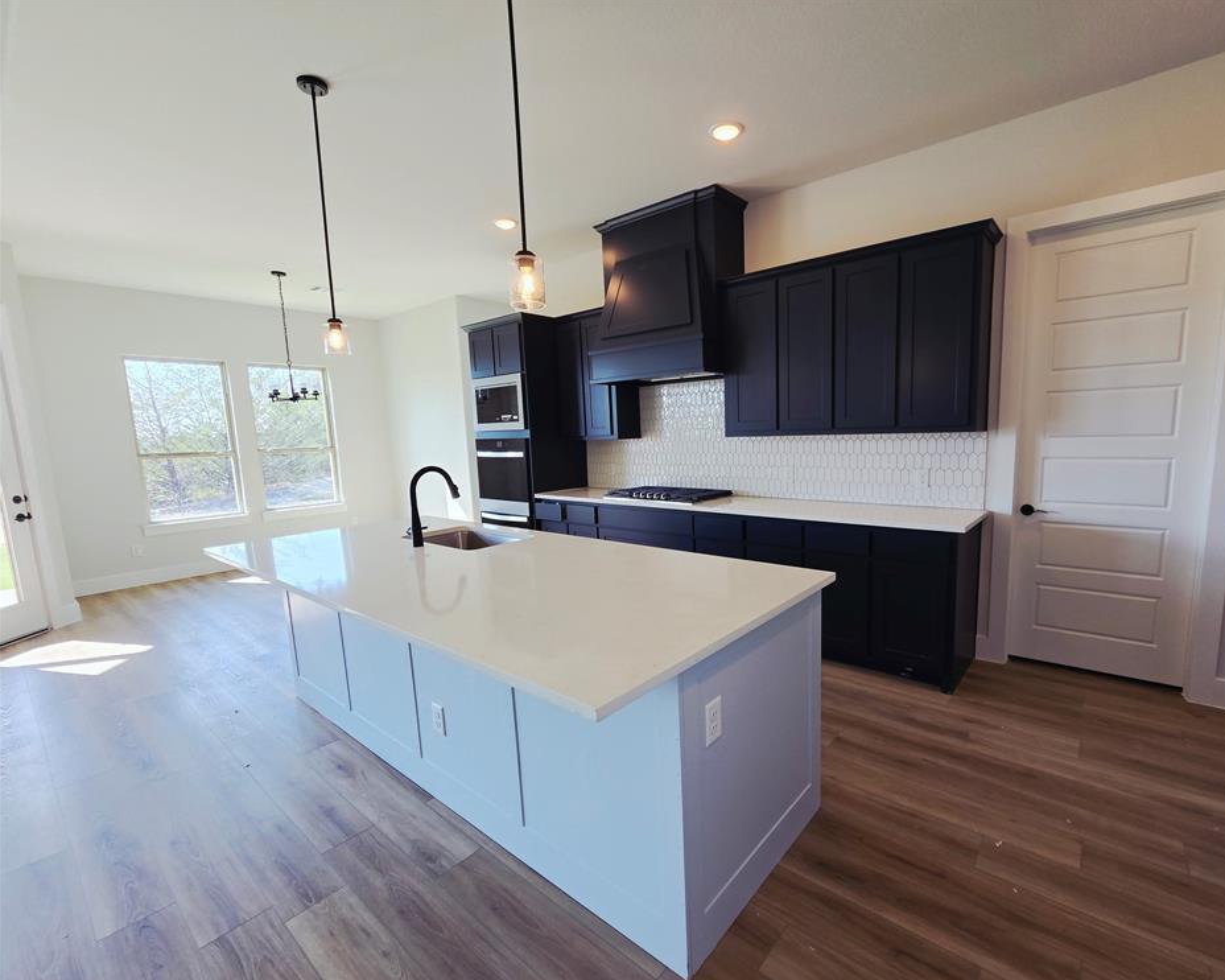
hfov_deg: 100.4
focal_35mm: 14
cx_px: 675
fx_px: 507
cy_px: 505
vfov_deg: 87.9
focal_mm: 2.2
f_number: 2.2
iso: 50
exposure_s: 1/120
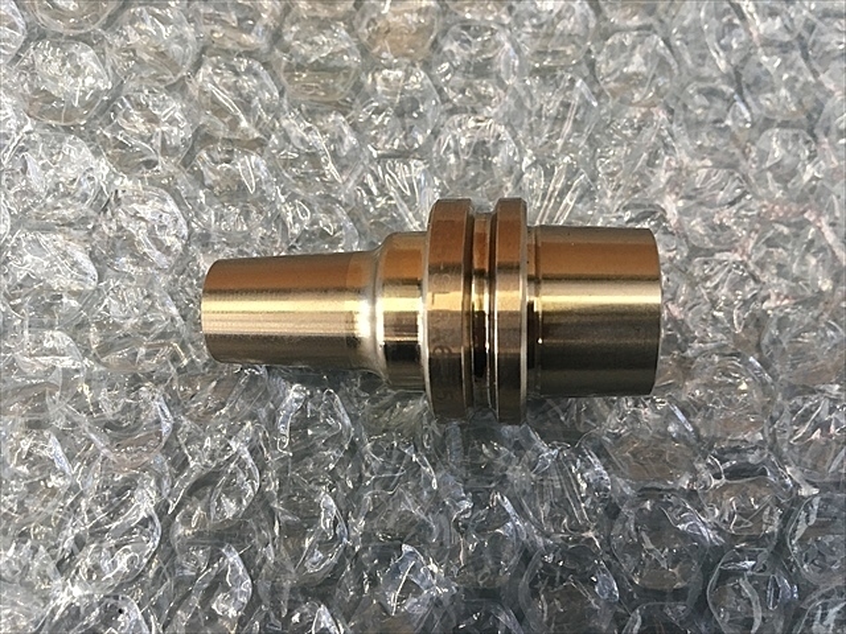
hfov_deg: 61.7
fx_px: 709
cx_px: 423
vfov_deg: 48.2
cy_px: 317
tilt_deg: -78.0
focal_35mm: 29
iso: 100
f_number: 2.2
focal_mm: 4.15
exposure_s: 1/30
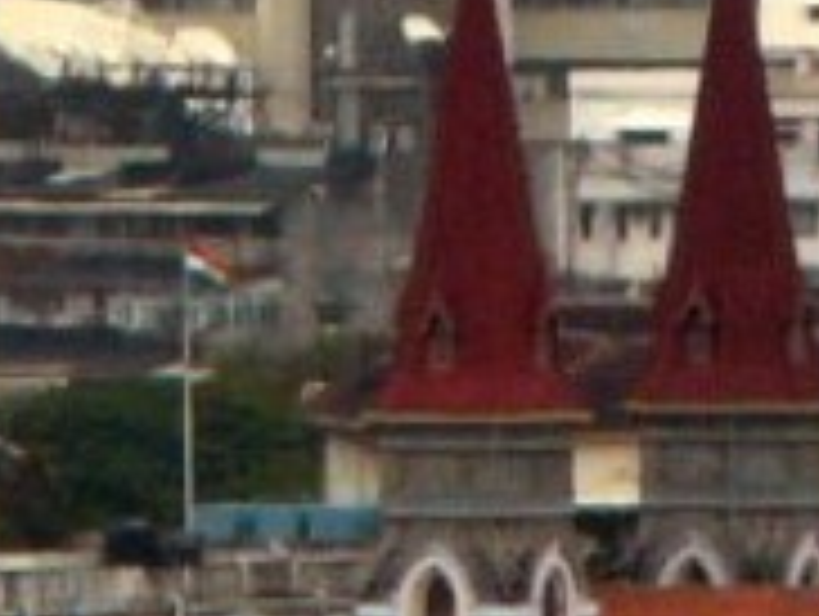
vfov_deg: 0.7
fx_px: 50011
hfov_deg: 0.9
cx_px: 184
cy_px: -632
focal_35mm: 2111
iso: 80
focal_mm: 52
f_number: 7.1
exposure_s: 1/400
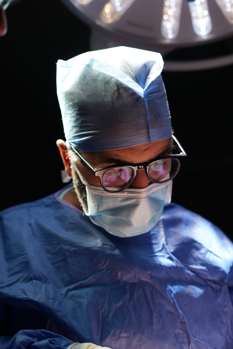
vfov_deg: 39.6
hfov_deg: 27.0
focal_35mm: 50
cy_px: 174
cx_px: 116
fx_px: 485
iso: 100
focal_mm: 50
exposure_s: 1/100
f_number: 3.2
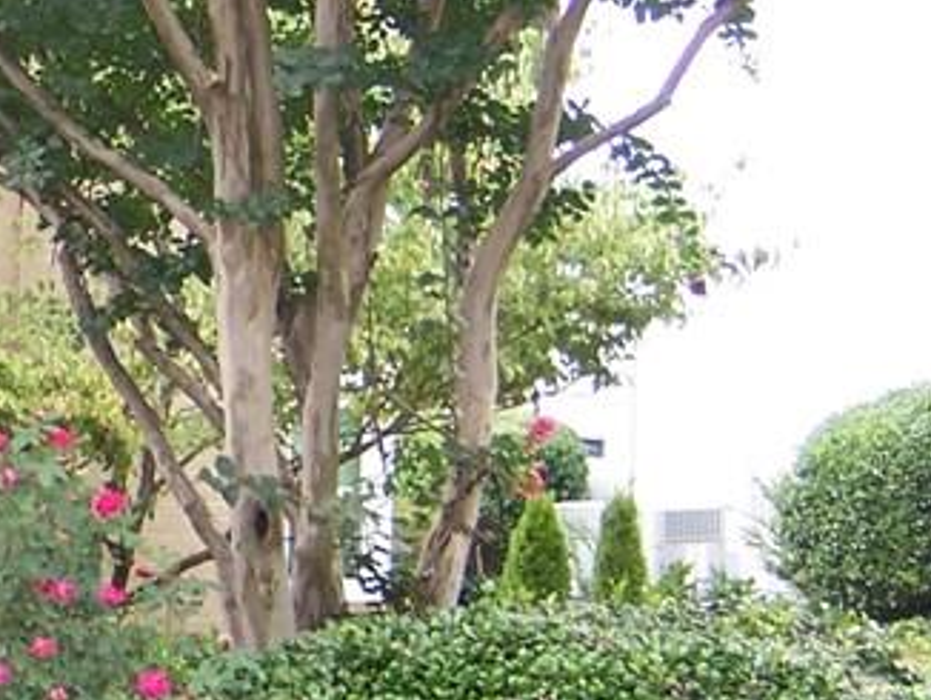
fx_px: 3041
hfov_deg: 16.2
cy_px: 317
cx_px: -391
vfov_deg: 13.1
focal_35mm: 113
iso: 80
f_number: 2.8
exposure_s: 1/80
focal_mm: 6.2
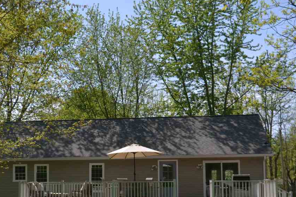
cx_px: 103
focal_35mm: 59
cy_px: 141
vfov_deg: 22.8
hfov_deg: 33.7
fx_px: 485
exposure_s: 1/4000
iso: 1600
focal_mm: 26
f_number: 6.3
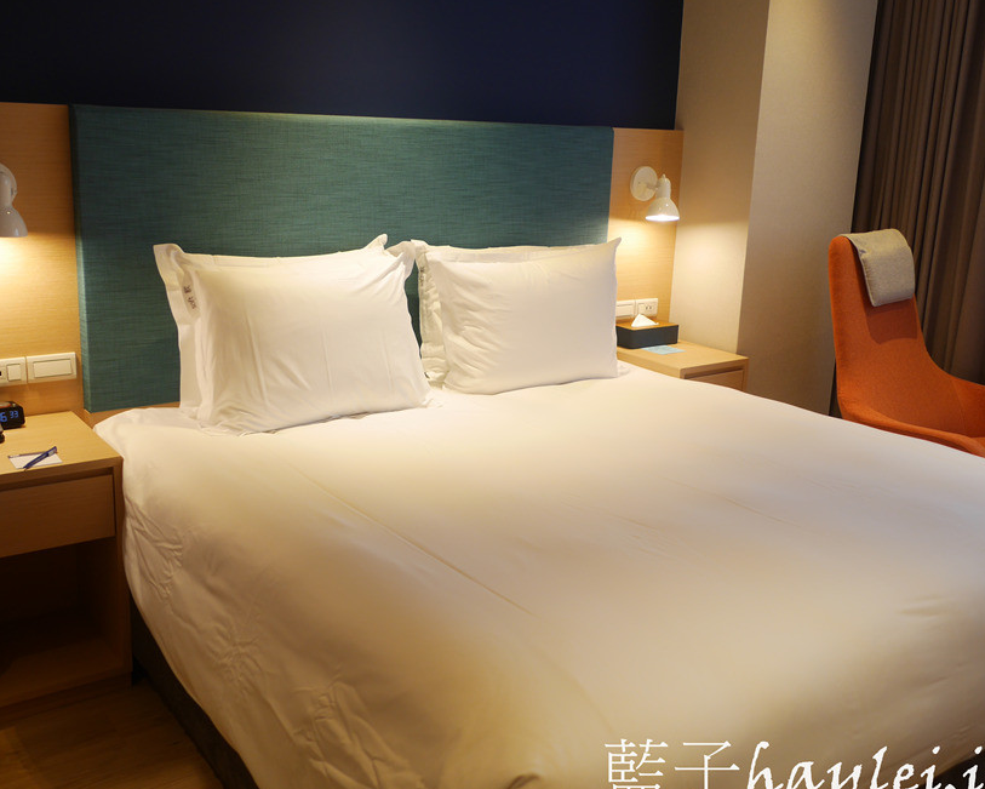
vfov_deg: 41.2
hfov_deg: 50.3
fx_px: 1050
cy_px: 379
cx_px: 508
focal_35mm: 36
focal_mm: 15
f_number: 1.7
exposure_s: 1/100
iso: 200
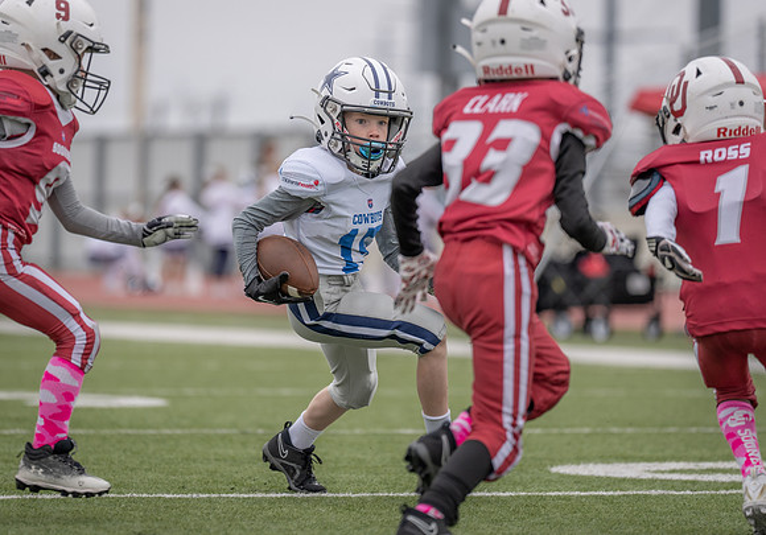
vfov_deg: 5.3
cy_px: 251
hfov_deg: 7.6
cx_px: 348
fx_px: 5778
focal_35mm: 268
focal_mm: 197
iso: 200
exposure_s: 1/1250
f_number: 2.8
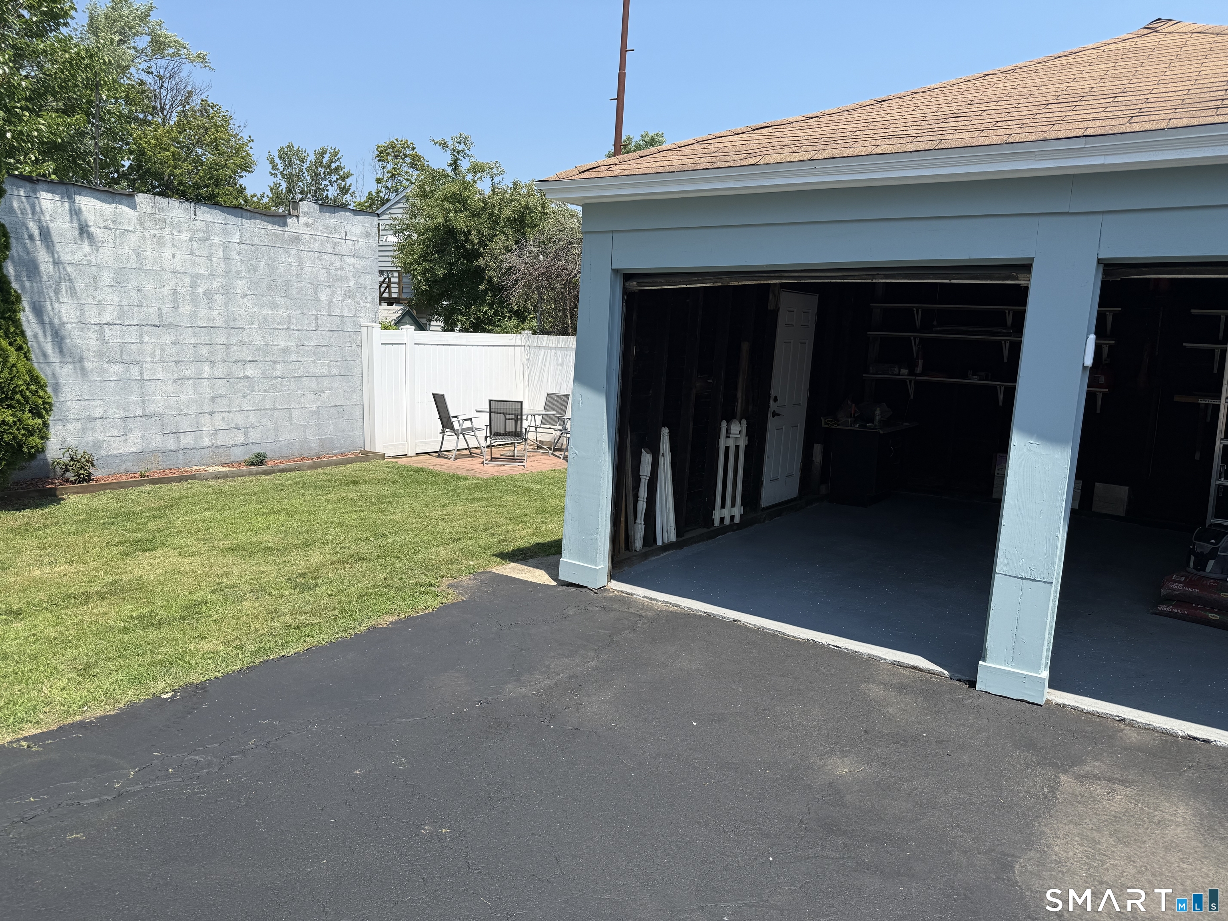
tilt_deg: -7.9
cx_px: 614
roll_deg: -2.1
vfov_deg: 56.8
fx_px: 851
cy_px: 460
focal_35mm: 24
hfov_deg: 71.6
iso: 80
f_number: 1.78
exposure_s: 1/3021
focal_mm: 6.76
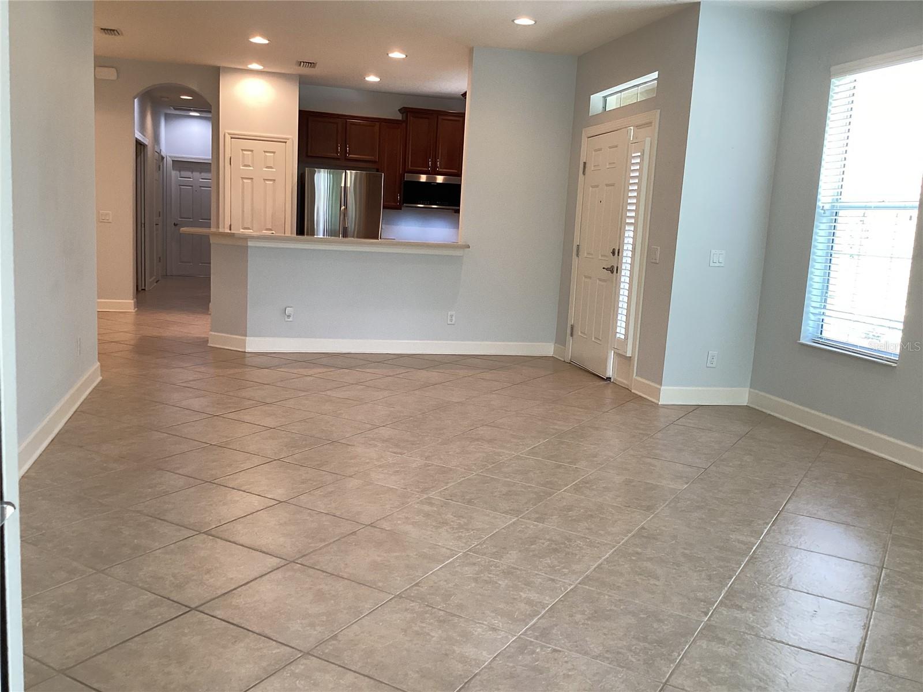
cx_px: 462
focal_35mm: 31
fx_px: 827
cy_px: 346
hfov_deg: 58.4
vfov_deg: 45.4
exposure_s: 1/60
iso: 100
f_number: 2.4
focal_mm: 3.3
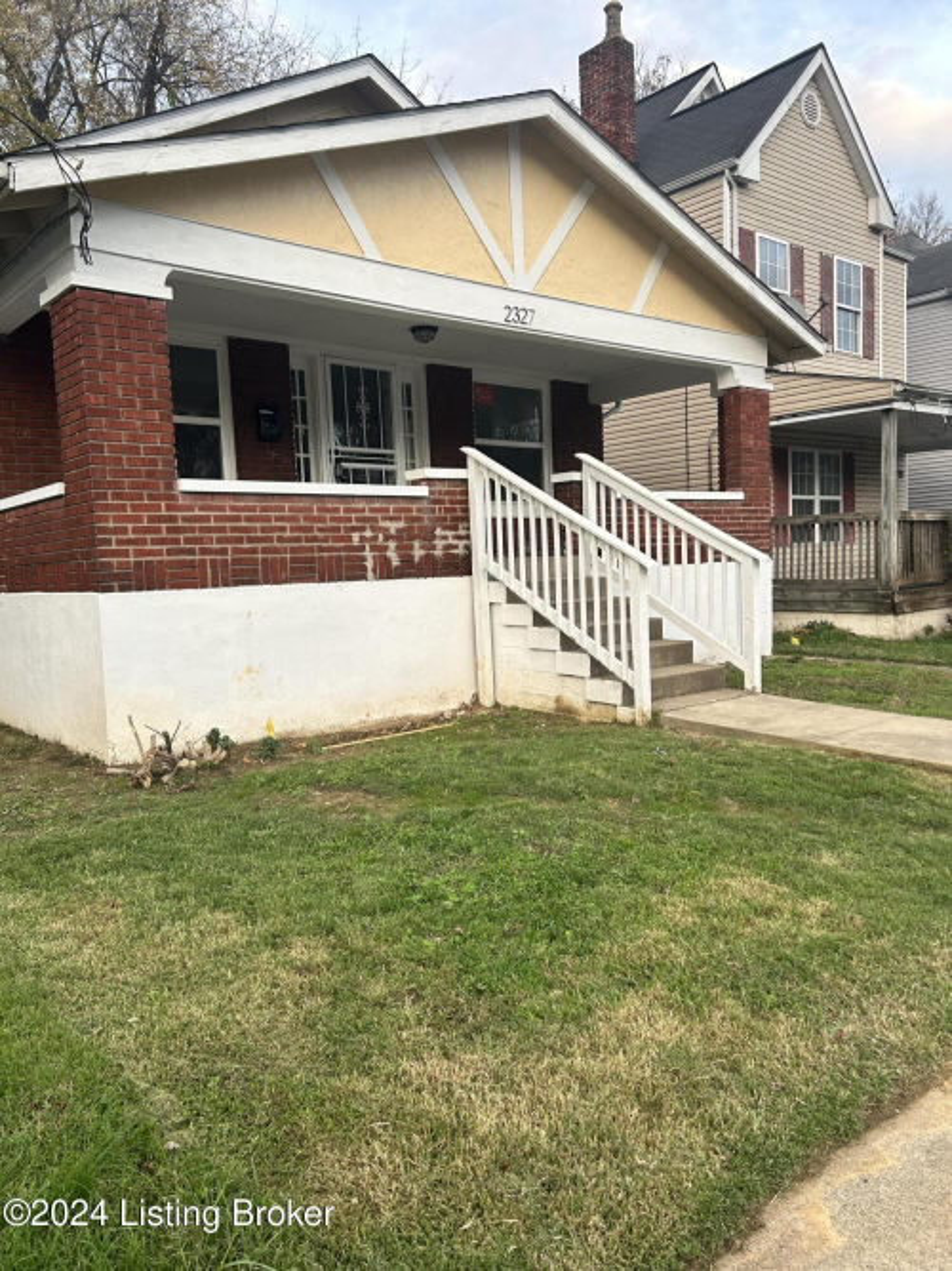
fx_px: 954
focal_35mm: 26
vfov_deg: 67.3
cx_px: 476
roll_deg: +2.2
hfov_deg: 53.0
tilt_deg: -4.9
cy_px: 636
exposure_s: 1/422
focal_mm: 5.7
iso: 50
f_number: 1.5
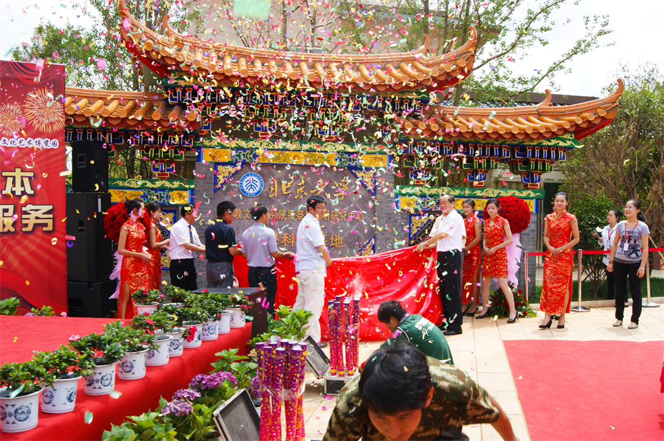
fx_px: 608
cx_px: 332
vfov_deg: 39.9
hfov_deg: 57.3
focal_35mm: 33
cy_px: 220
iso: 100
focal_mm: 22
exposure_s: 1/100
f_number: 10
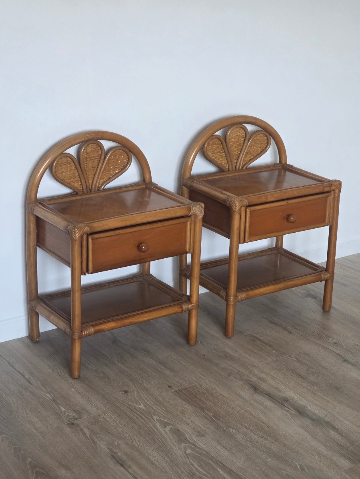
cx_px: 180
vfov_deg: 28.2
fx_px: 957
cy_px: 240
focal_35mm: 69
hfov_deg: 21.3
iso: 400
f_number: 2.4
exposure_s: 1/100
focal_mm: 7.9
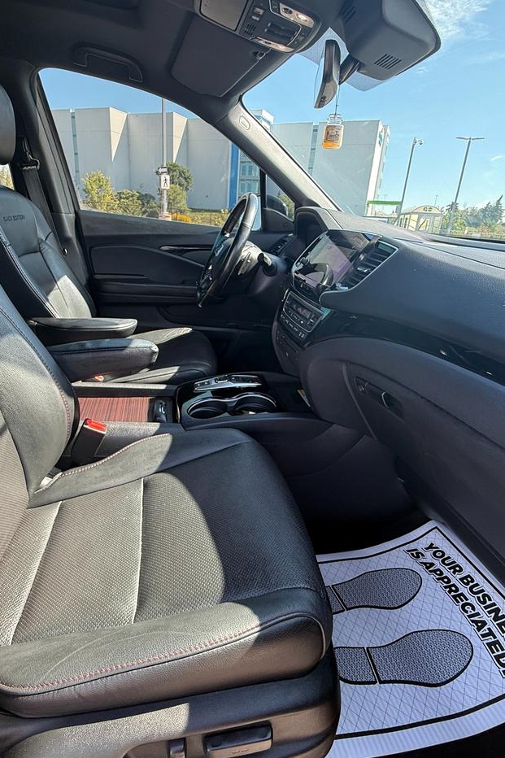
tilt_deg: -22.5
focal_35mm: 20
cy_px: 385
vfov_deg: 84.0
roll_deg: -3.2
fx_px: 421
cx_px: 235
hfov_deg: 61.8
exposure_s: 1/99
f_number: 2.2
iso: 80
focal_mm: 2.22
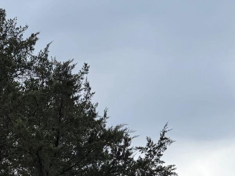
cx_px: 4
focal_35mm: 77
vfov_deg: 16.9
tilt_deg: +22.5
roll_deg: +4.5
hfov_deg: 24.3
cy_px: 281
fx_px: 523
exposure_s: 1/4673
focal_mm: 6.76
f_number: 1.78
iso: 80
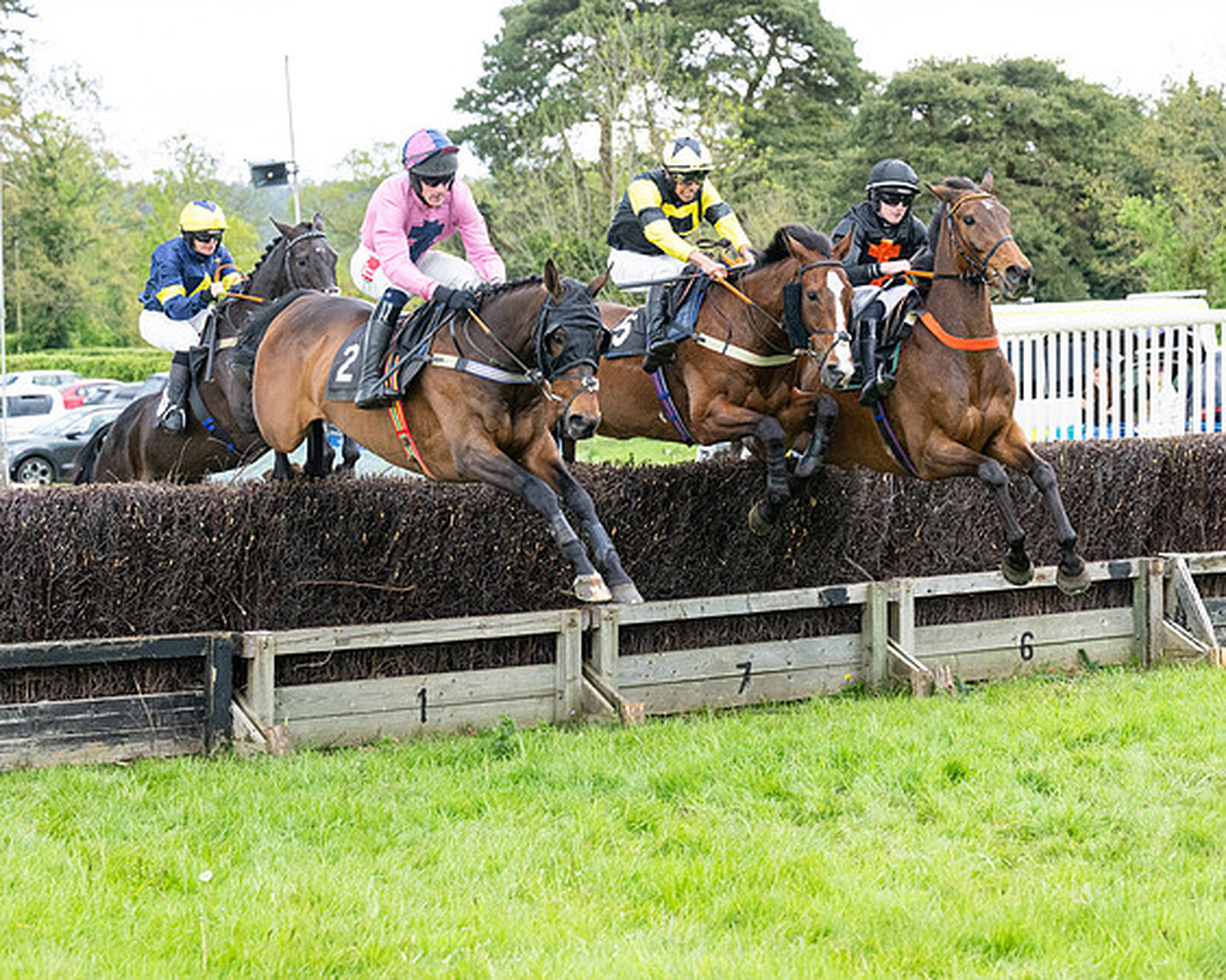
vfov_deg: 15.5
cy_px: 506
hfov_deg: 19.3
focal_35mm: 99
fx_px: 3599
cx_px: 638
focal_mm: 70
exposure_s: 1/1600
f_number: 4
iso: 1000
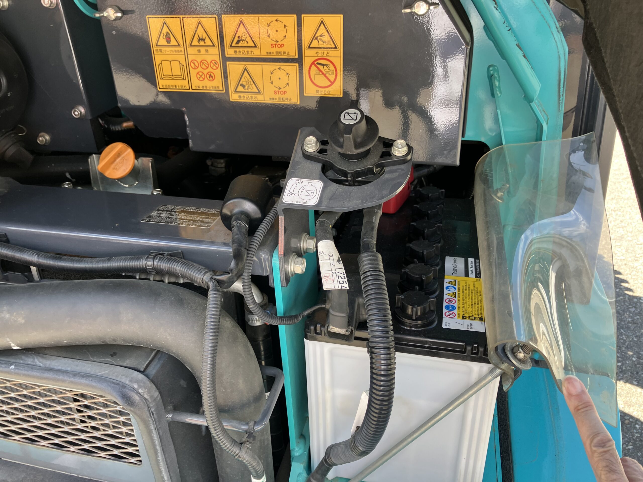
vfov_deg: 49.7
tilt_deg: -30.4
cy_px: 241
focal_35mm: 28
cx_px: 322
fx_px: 520
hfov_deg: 63.4
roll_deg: +0.7
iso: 32
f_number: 1.8
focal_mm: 3.99
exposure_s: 1/121
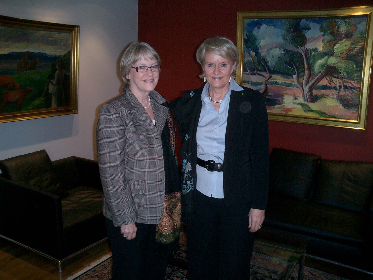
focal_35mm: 35
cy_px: 140
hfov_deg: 52.6
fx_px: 377
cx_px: 186
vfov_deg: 40.7
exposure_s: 1/40
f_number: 4.2
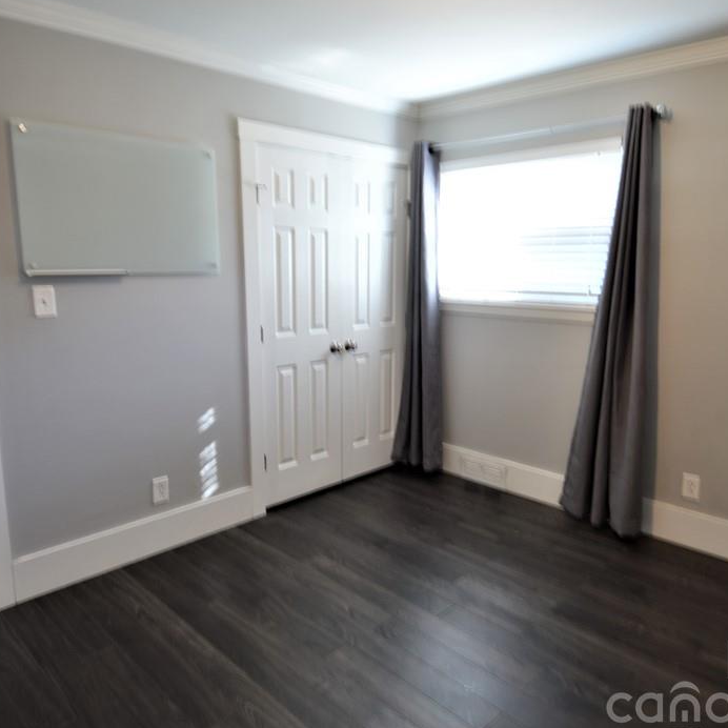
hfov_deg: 65.0
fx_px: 571
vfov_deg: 65.0
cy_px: 370
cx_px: 371
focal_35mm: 24
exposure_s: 1/4
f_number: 4
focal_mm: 12
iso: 100
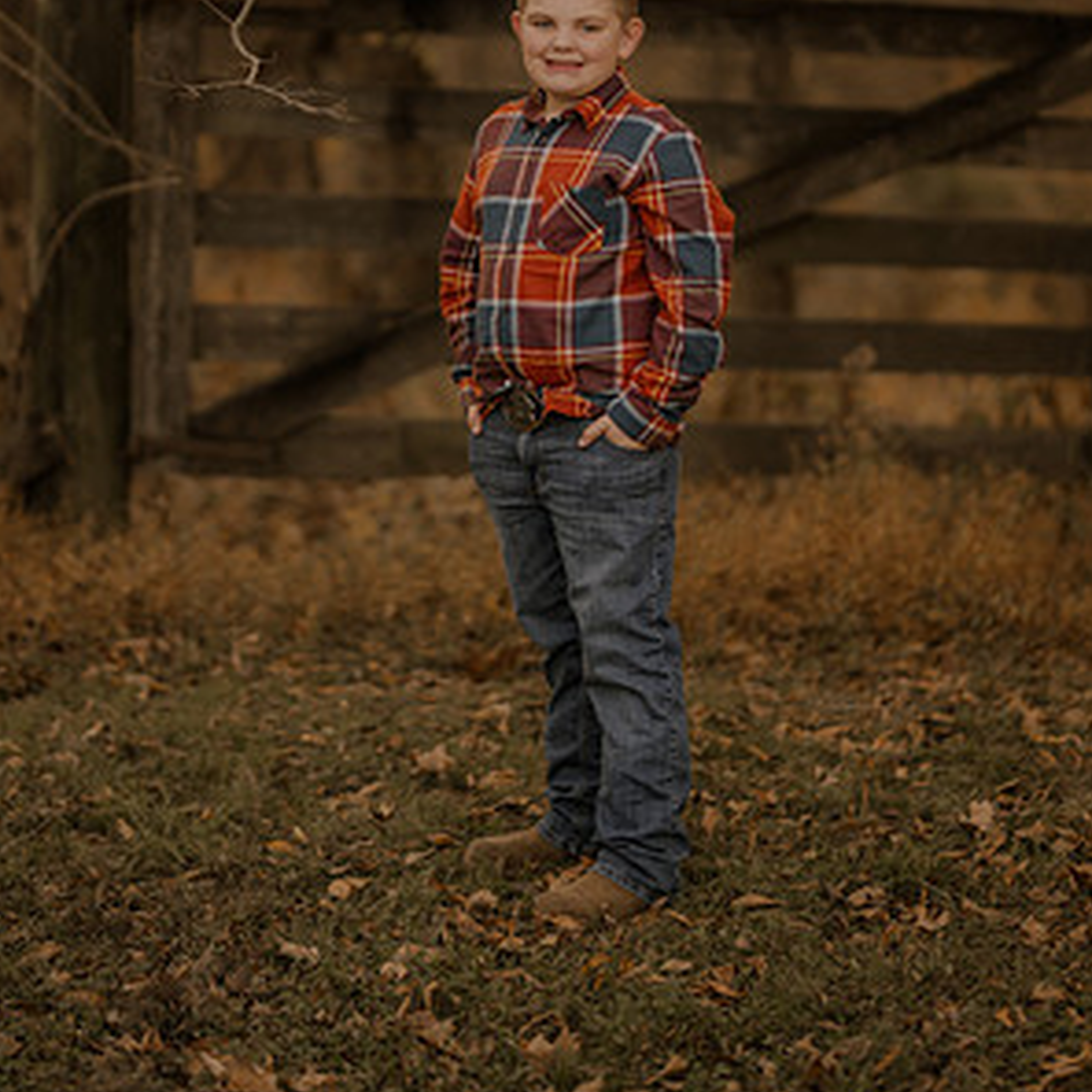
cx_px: 546
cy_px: 291
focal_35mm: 110
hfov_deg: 15.8
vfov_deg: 15.8
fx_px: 3926
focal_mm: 85
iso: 200
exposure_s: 1/400
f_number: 1.4
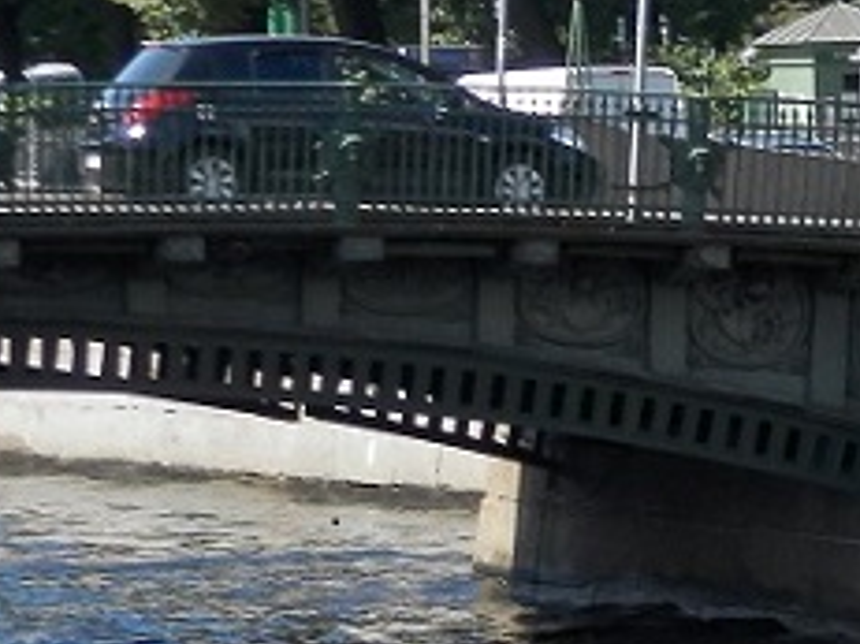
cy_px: 815
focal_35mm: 305
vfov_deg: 4.8
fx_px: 7573
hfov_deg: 6.3
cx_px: 1696
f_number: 4
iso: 80
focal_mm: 12.2
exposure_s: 1/320
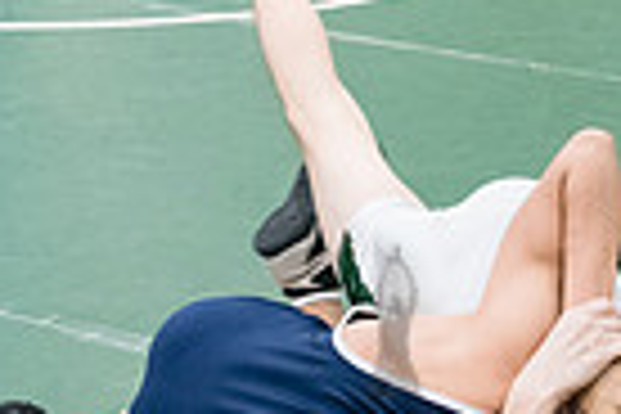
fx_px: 2363
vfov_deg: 10.0
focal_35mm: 137
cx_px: 524
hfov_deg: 14.9
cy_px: 285
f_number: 3.2
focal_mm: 29
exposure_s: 1/400
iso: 8000
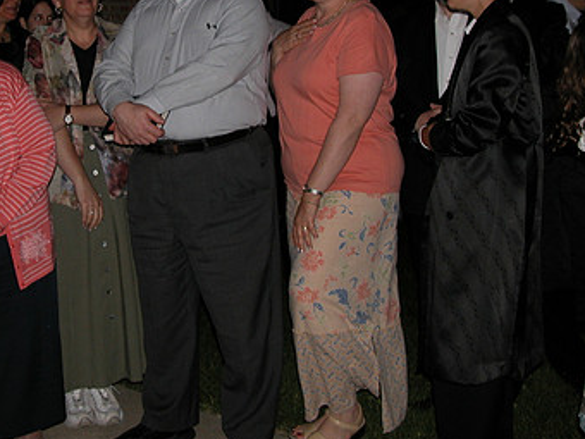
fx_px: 980
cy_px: 108
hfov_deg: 32.8
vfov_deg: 24.9
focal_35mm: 58
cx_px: 177
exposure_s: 1/60
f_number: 2.8
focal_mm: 8.9
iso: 100
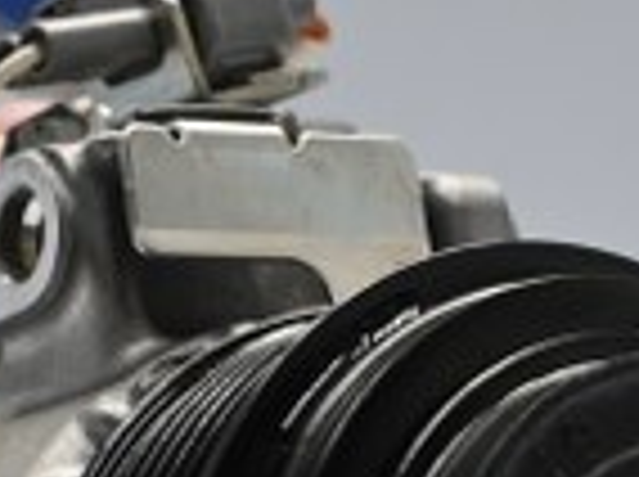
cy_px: 711
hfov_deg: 10.3
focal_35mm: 192
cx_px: 58
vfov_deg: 7.6
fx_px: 3539
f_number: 5
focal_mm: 31.5
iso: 640
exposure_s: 1/50
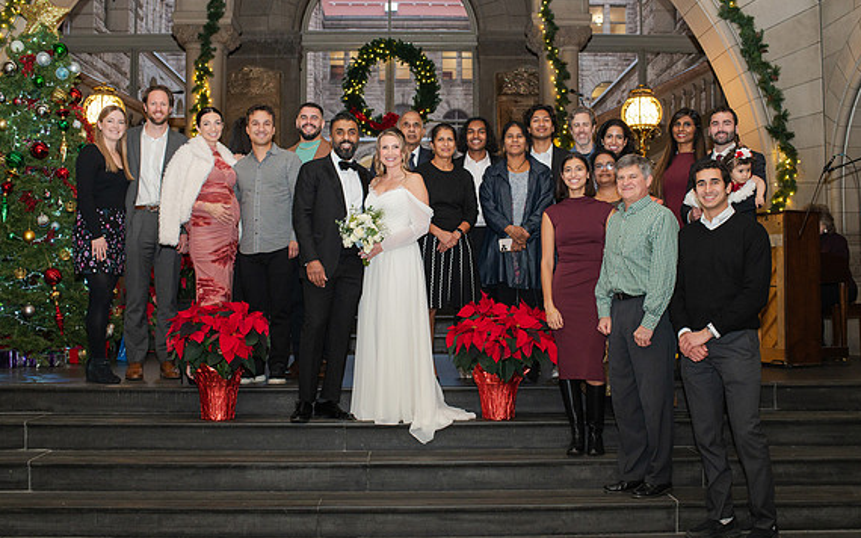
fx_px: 915
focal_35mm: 39
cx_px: 432
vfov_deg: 32.7
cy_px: 245
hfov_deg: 50.4
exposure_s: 1/200
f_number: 4
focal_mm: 35
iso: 1000
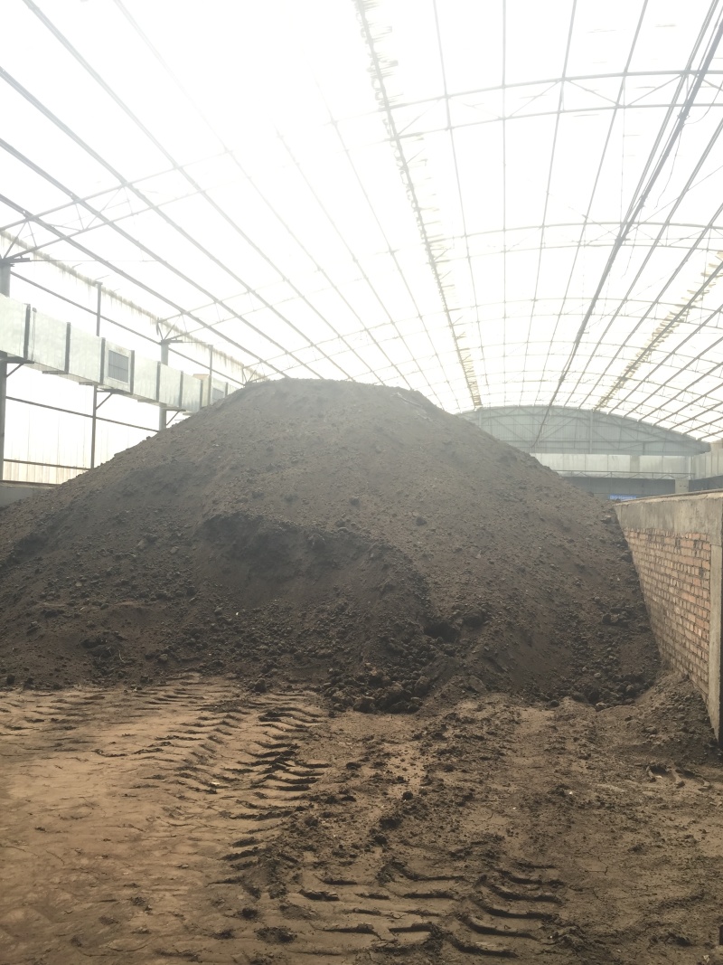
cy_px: 482
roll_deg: -2.1
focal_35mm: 29
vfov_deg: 61.7
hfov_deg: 48.2
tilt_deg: +2.6
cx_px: 362
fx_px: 808
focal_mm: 4.15
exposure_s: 1/335
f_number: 2.2
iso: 32
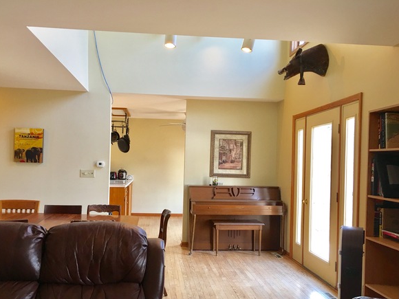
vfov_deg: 44.1
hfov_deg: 56.8
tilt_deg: +0.0
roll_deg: -1.7
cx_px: 189
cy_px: 164
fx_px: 369
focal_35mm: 32
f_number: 2.2
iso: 25
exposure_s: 1/15
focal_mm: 4.15
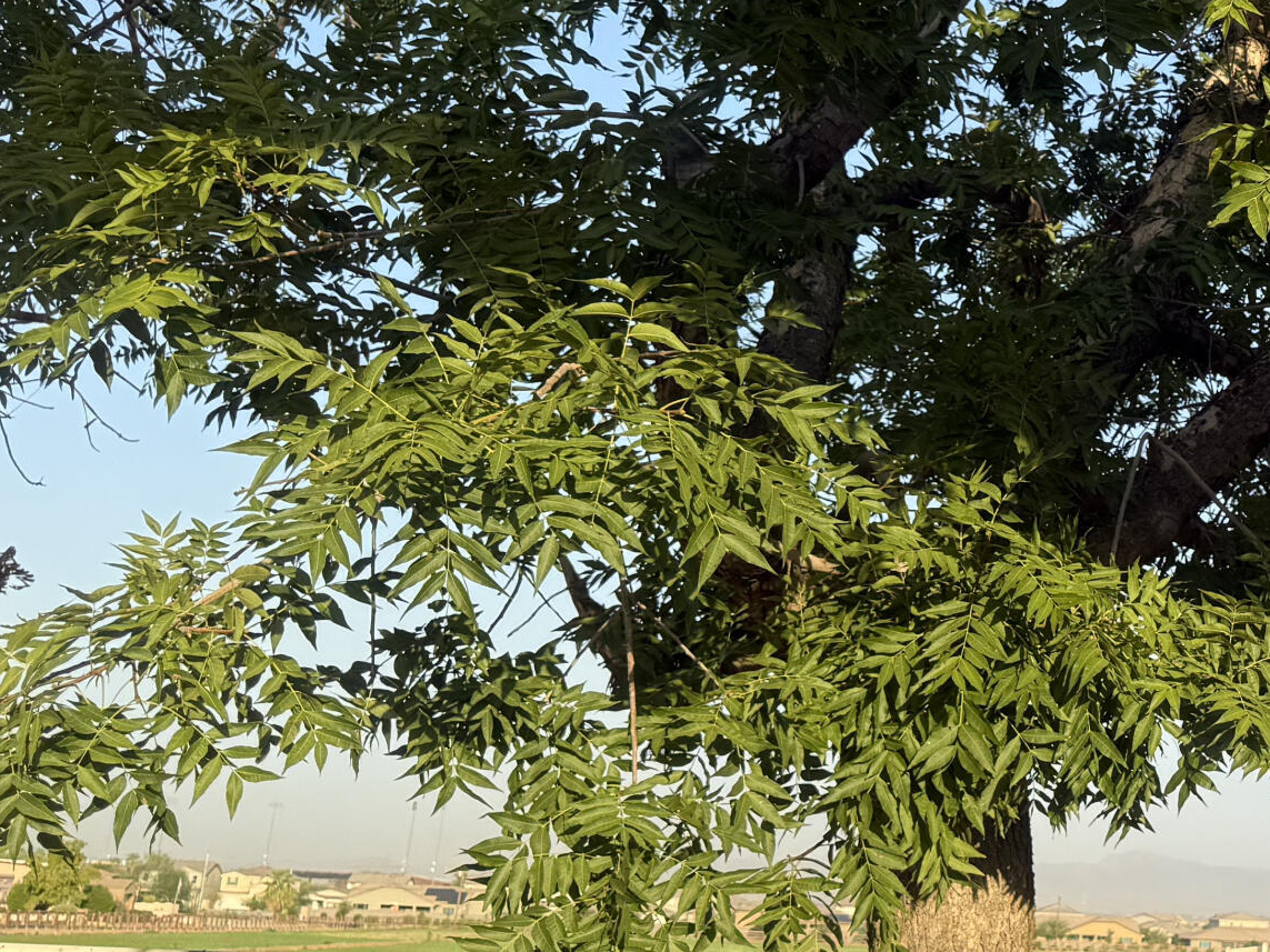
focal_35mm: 63
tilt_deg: +13.4
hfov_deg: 27.1
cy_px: 390
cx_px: 1530
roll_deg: -3.3
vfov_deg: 23.3
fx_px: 2311
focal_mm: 6.76
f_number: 1.78
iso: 80
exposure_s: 1/1337
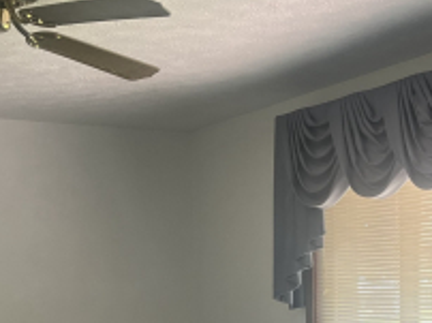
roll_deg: +0.1
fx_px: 1072
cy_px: 338
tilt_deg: -1.2
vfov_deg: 16.7
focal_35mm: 86
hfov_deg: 22.5
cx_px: 339
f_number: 1.6
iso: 125
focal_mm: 5.1
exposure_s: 1/106
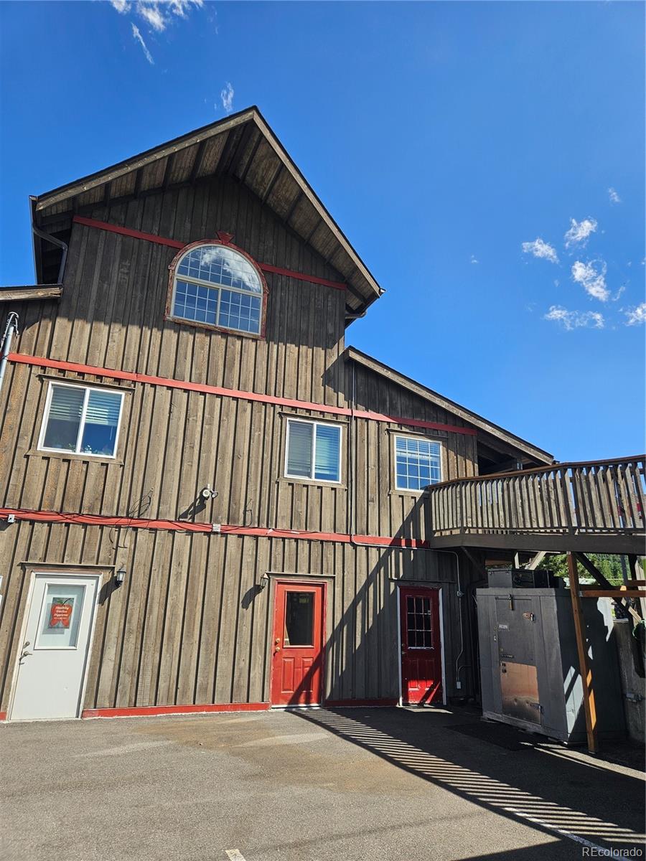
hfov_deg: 58.9
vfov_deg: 73.9
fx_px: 572
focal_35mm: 23
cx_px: 323
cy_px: 430
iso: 25
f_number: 1.8
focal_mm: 5.4
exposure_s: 1/1076
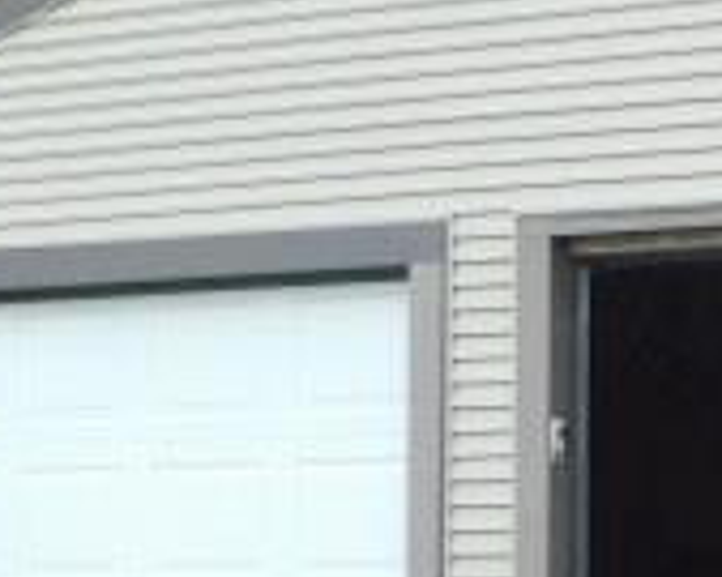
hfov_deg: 11.1
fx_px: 3545
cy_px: 509
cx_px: 1102
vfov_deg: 9.3
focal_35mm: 166
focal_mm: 8
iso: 125
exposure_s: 1/60
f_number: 3.7
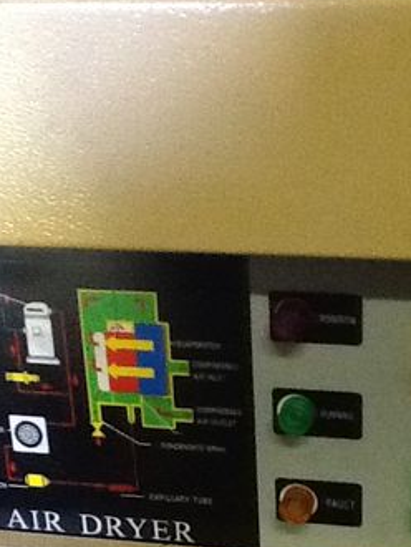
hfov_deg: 18.3
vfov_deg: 23.8
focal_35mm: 80
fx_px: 1265
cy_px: 479
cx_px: 307
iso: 320
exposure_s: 1/17
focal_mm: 2.03
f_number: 2.4
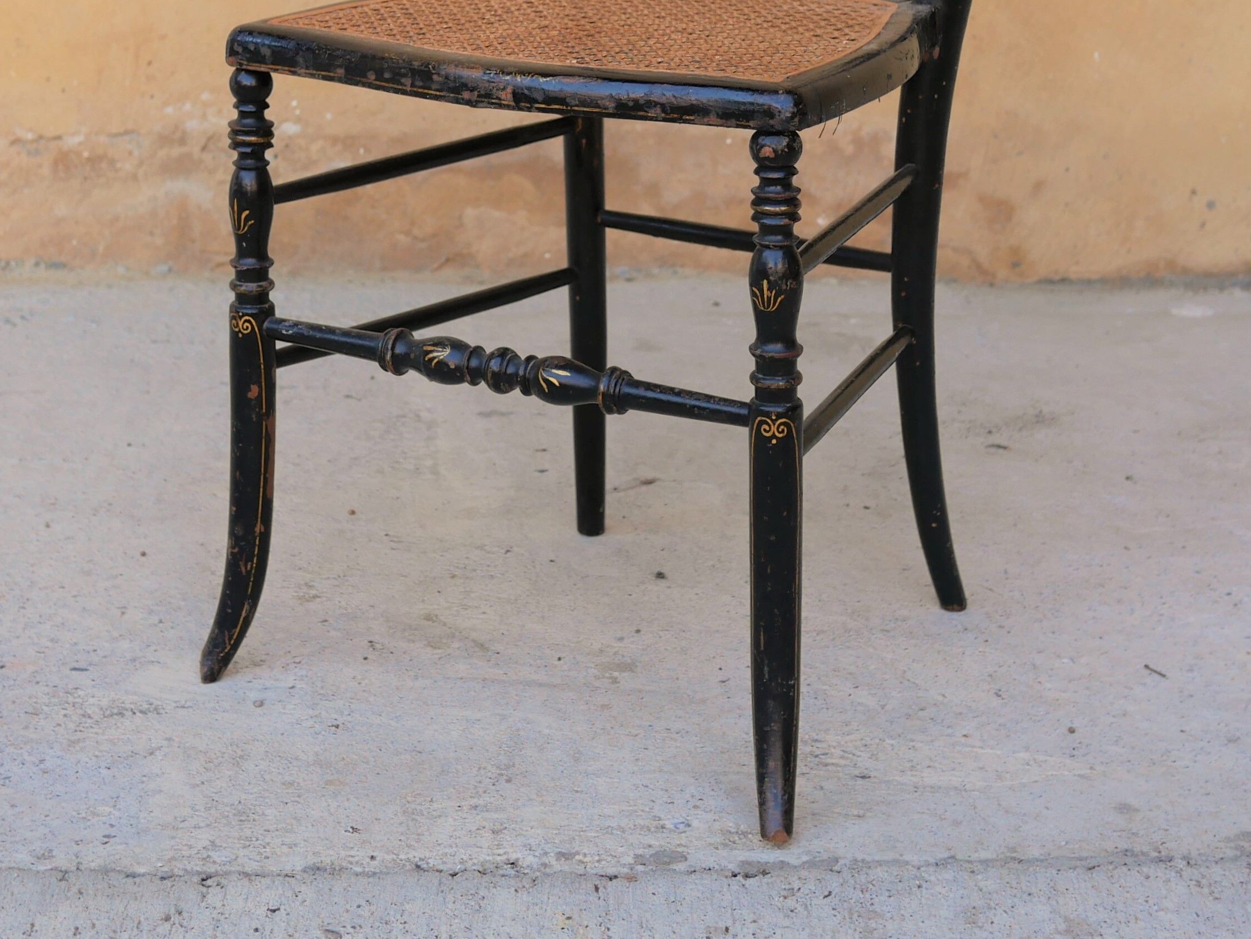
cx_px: 593
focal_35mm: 78
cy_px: 92
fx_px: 2820
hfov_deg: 25.0
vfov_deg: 18.6
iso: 200
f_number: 2.8
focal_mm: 20
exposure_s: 1/320
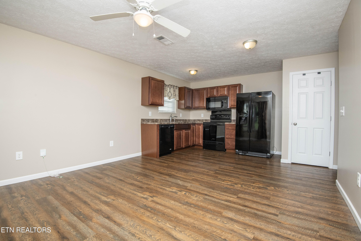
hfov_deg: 96.7
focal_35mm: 16
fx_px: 160
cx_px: 180
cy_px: 120
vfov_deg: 73.7
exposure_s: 1/250
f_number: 9
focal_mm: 16
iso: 500
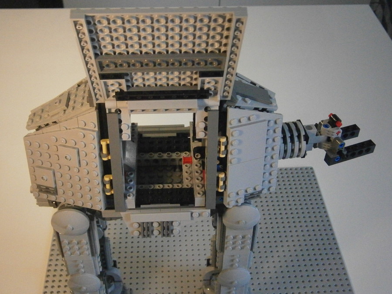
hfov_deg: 40.4
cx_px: 196
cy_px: 147
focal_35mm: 47
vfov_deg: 30.9
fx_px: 532
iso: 800
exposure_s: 1/100
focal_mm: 8.3
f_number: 3.4
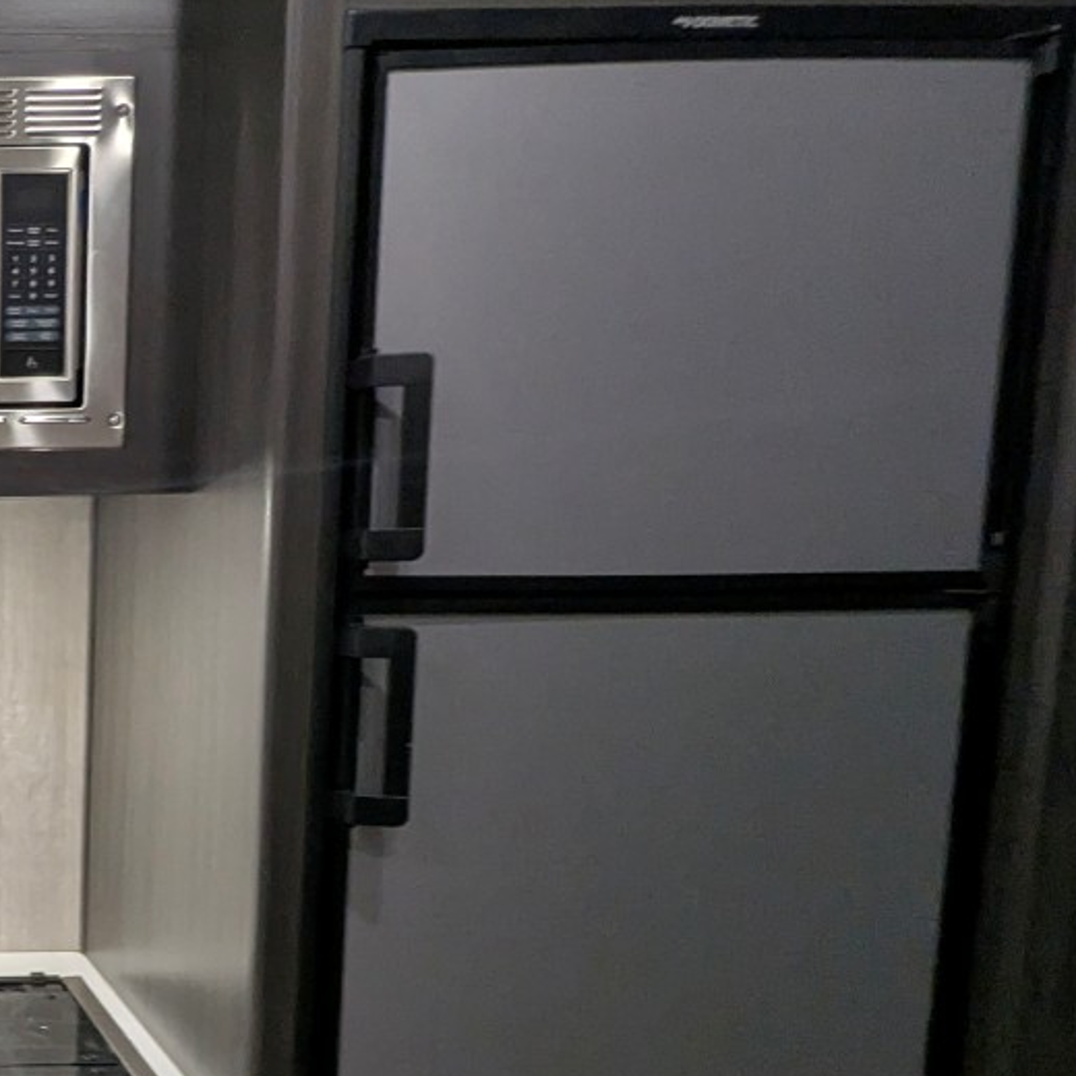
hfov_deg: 33.3
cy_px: 699
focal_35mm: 38
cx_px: -293
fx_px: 1336
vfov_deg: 43.4
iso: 183
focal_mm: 2.35
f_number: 2.2
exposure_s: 1/35.2
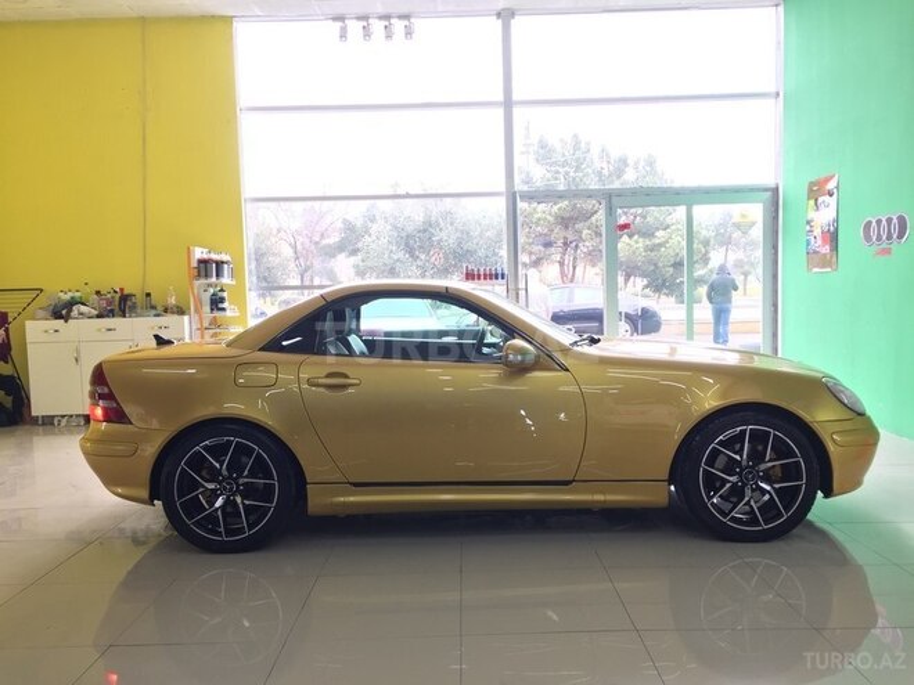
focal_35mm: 29
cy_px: 342
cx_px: 457
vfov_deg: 48.2
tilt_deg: -4.2
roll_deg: +1.2
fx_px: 766
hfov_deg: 61.7
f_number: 2.2
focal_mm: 4.15
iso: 32
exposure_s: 1/50
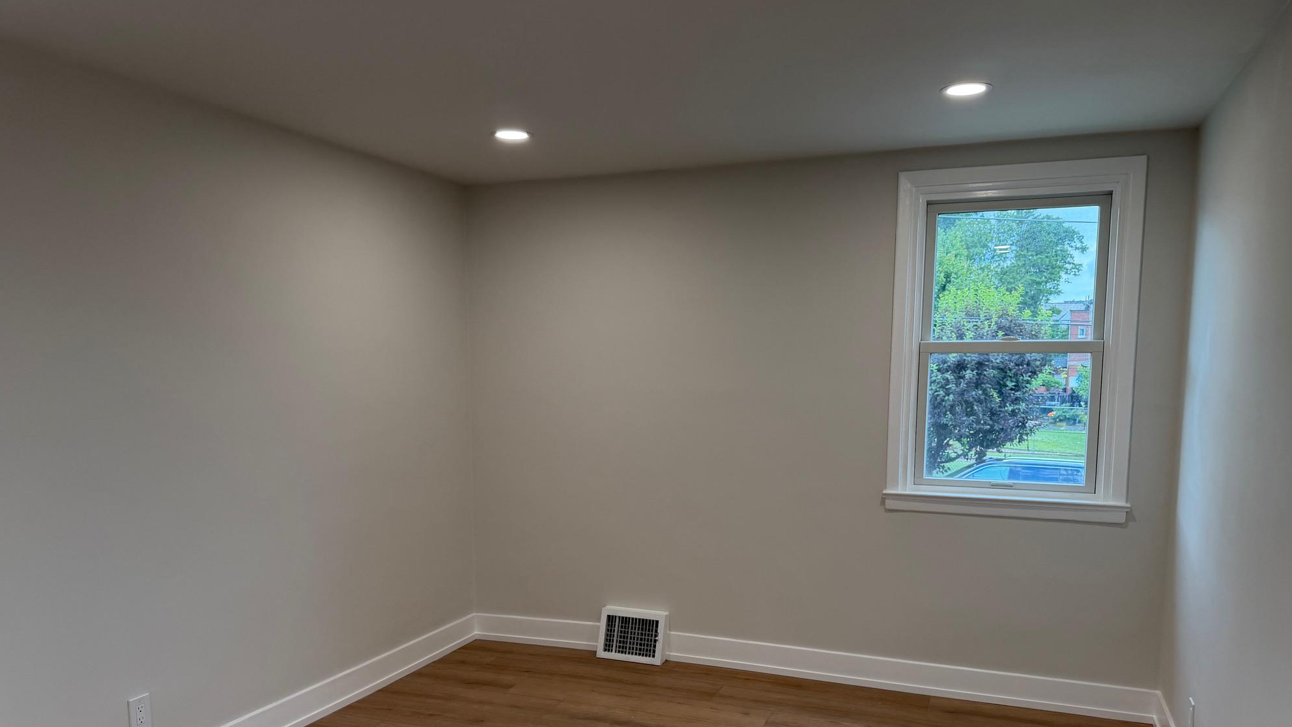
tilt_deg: -6.8
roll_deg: +0.1
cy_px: 472
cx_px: 651
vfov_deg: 42.5
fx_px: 925
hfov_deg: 69.9
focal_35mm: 27
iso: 125
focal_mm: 6.76
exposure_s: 1/201
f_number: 1.78
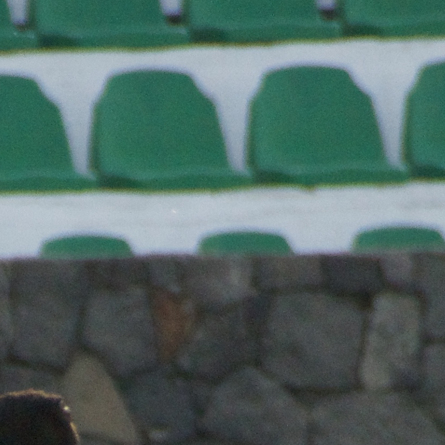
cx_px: -127
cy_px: 878
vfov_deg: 0.6
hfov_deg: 0.6
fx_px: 40404
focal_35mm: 2778
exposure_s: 1/1000
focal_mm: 300
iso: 320
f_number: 5.6
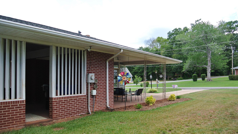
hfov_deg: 66.1
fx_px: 183
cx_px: 120
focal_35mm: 29
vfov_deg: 40.1
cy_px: 78
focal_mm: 10
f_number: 4
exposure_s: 1/320
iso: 100
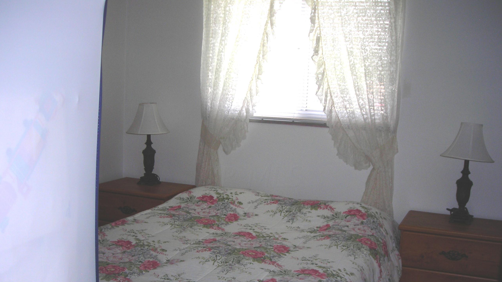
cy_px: 177
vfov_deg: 28.2
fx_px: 559
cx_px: 251
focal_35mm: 42
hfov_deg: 48.4
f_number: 3.2
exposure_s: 1/60.1
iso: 50
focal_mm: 6.3
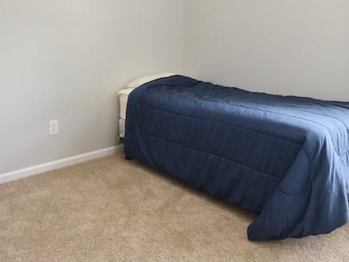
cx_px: 148
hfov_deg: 56.6
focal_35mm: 32
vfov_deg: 42.2
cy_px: 53
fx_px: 322
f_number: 5.6
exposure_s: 1/25
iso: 400
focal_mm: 10
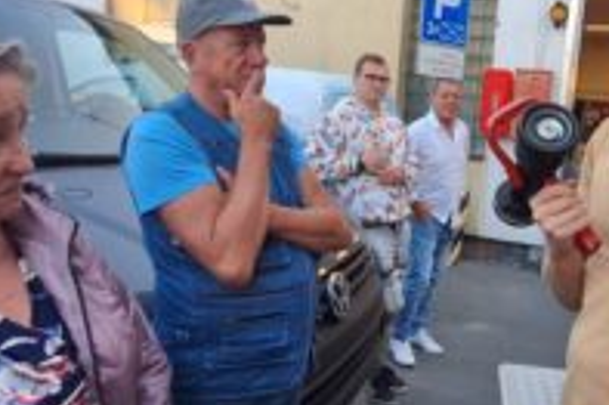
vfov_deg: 39.9
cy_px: 204
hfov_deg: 55.8
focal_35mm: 33
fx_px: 558
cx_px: 414
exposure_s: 1/100
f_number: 2.2
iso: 50
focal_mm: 1.74
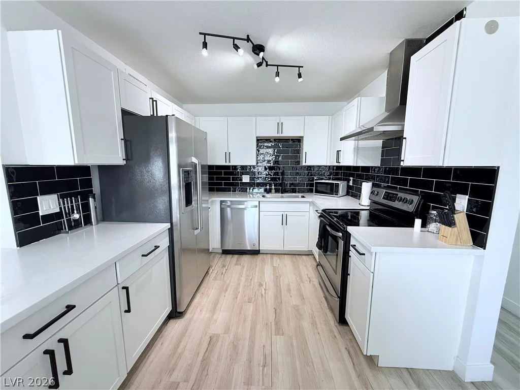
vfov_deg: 85.7
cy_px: 195
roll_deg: -0.8
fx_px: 210
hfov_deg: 102.1
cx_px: 260
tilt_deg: -7.8
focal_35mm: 14
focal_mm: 2.22
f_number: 2.2
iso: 250
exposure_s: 1/120
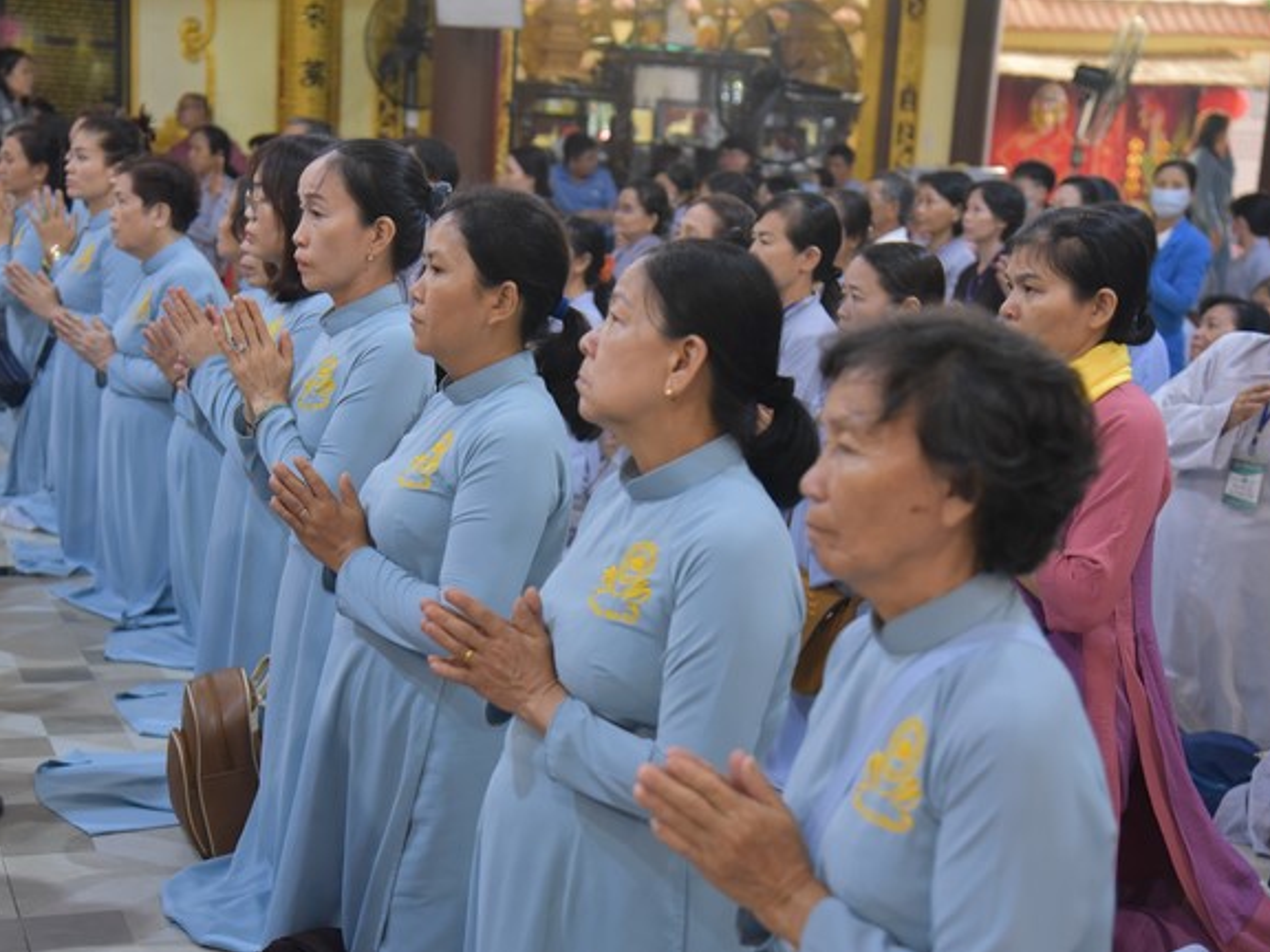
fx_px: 2311
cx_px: 573
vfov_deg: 23.3
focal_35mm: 63
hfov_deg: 30.7
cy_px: 476
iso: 3200
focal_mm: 58
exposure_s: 1/125
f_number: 4
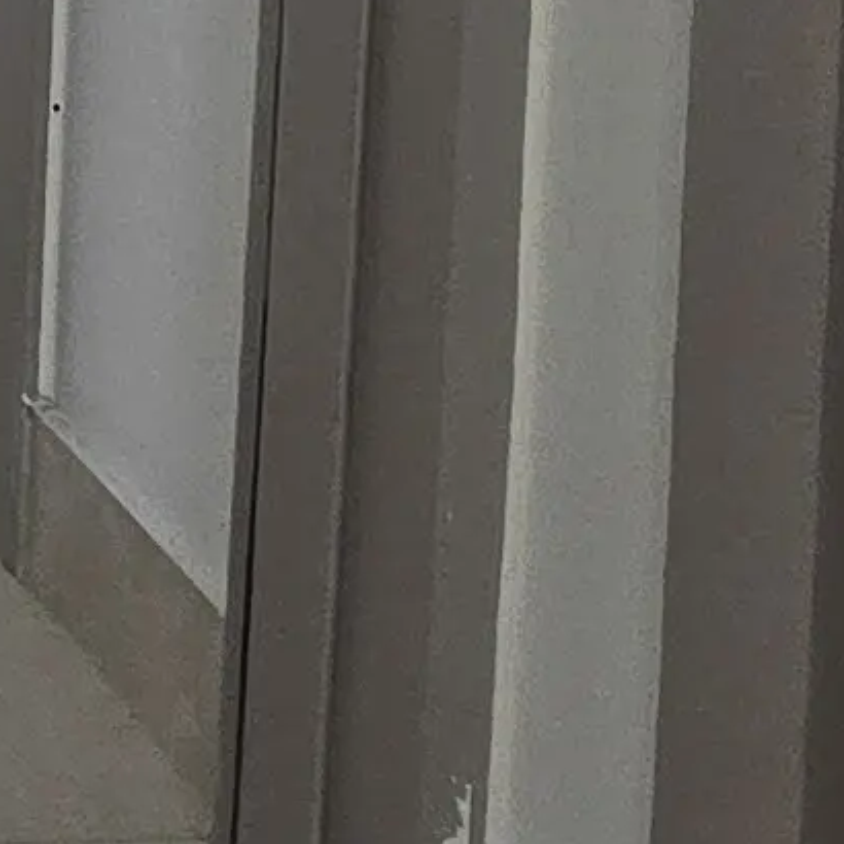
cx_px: -1445
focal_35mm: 112
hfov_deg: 11.5
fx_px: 3090
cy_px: -1040
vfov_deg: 12.8
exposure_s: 1/100
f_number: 2.2
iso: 64
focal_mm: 2.2
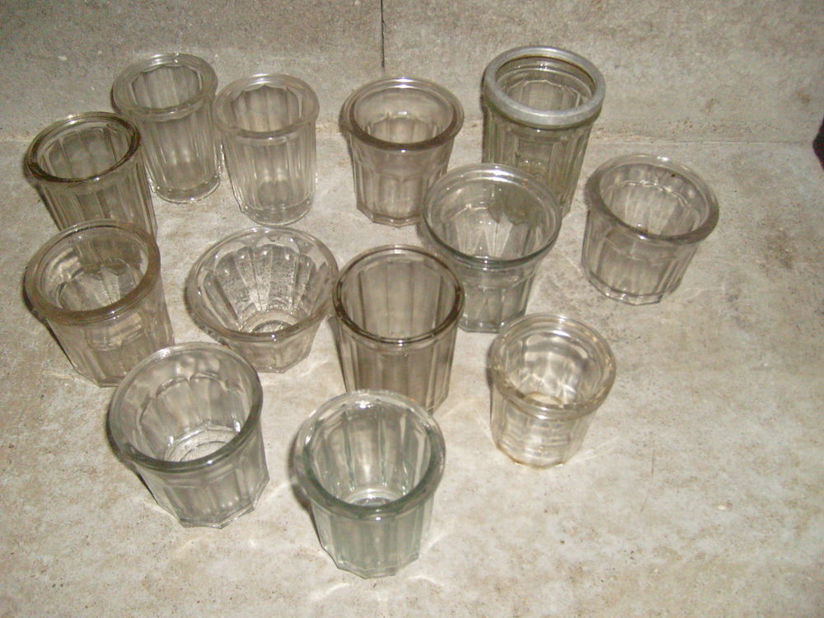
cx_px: 412
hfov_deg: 52.6
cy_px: 309
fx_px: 833
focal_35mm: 35
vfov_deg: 40.7
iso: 400
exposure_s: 1/45
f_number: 2.8
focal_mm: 5.8
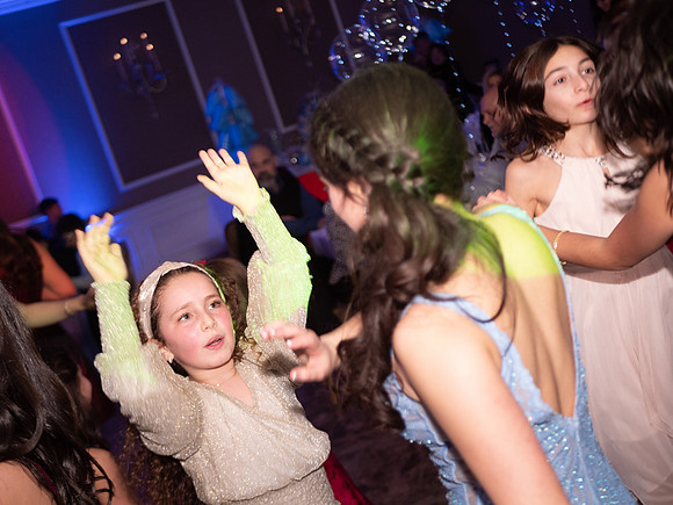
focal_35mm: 50
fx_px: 972
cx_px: 336
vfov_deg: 29.1
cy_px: 252
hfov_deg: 38.2
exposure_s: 1/160
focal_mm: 25
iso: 800
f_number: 1.7
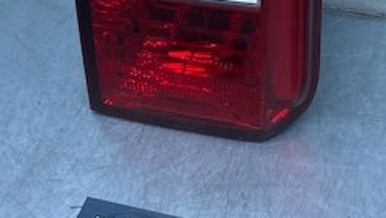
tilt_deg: -40.9
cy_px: -66
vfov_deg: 15.5
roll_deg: +2.4
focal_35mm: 74
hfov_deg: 27.9
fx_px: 758
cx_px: 320
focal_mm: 4.25
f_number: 1.8
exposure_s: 1/890
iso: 32
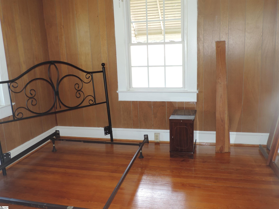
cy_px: 104
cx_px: 140
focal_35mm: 33
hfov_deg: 55.4
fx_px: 266
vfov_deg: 42.9
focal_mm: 5.8
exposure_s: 1/30
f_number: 3.2
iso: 200
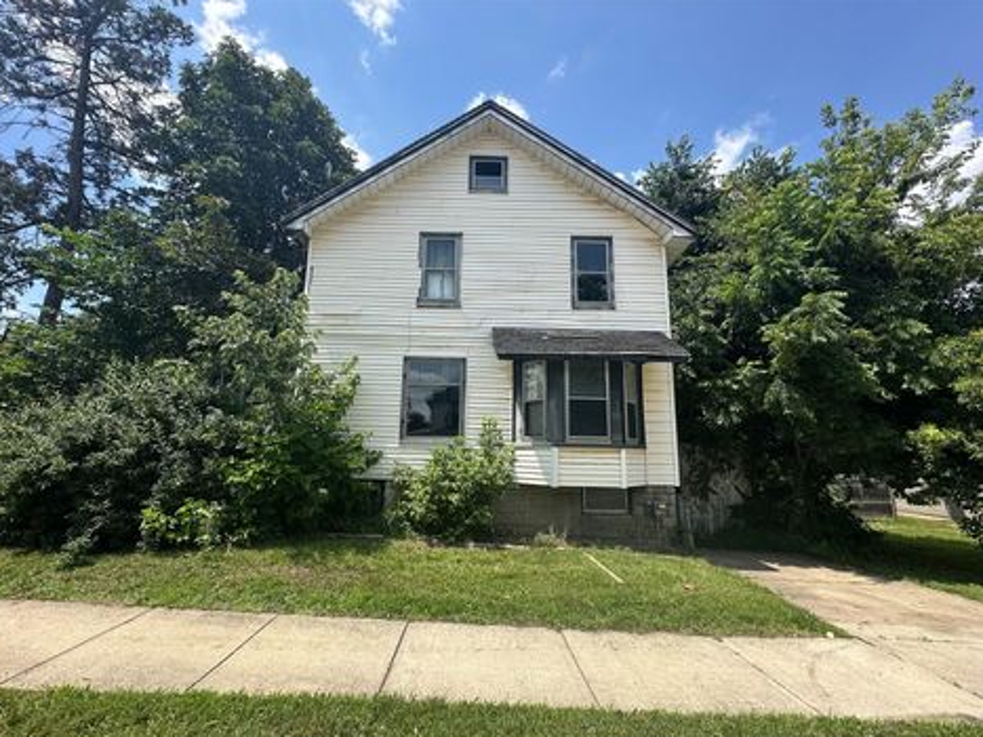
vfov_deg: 81.6
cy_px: 389
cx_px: 467
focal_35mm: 15
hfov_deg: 98.1
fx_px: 426
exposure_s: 1/1595
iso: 50
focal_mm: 2.22
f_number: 2.2
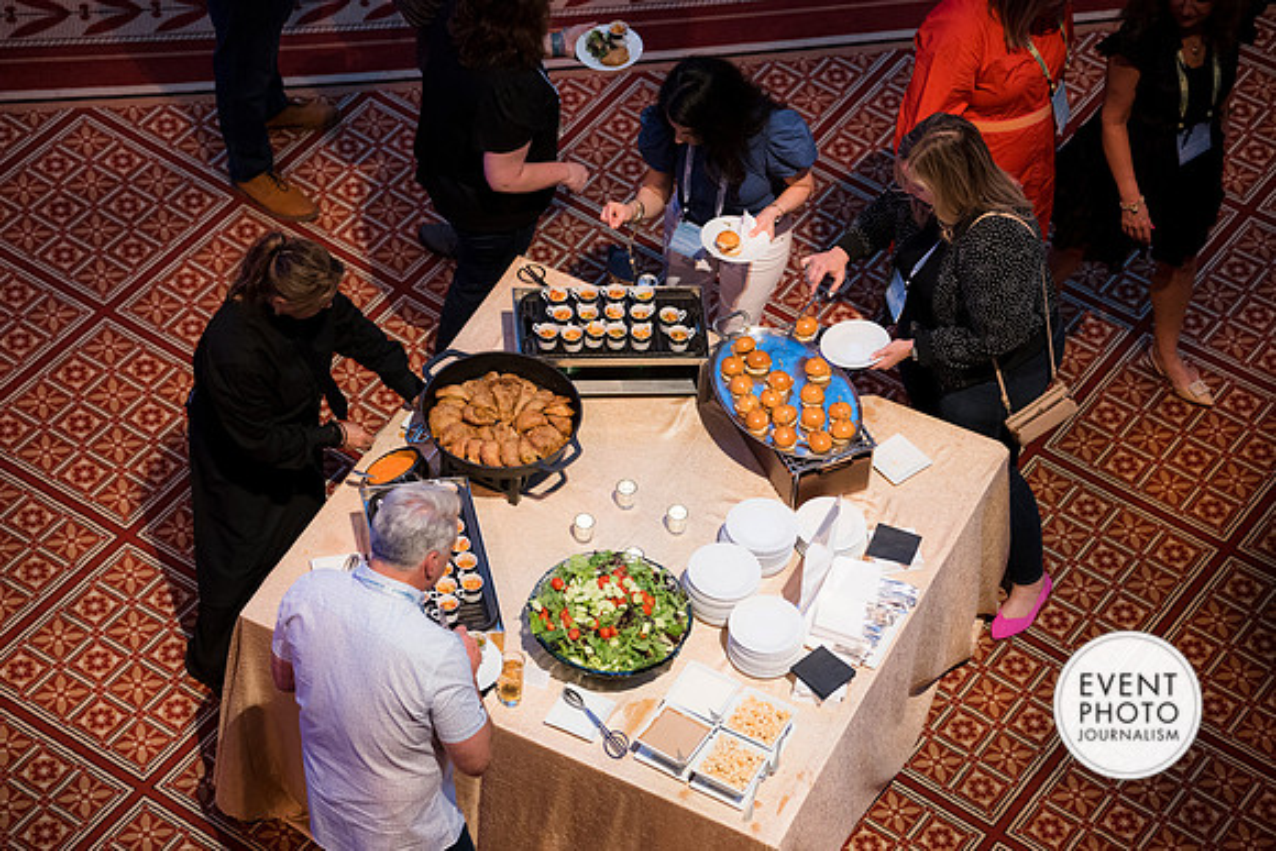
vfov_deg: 15.0
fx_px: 3242
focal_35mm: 91
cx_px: 638
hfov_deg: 22.3
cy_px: 426
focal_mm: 86
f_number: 2.8
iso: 1250
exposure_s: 1/125
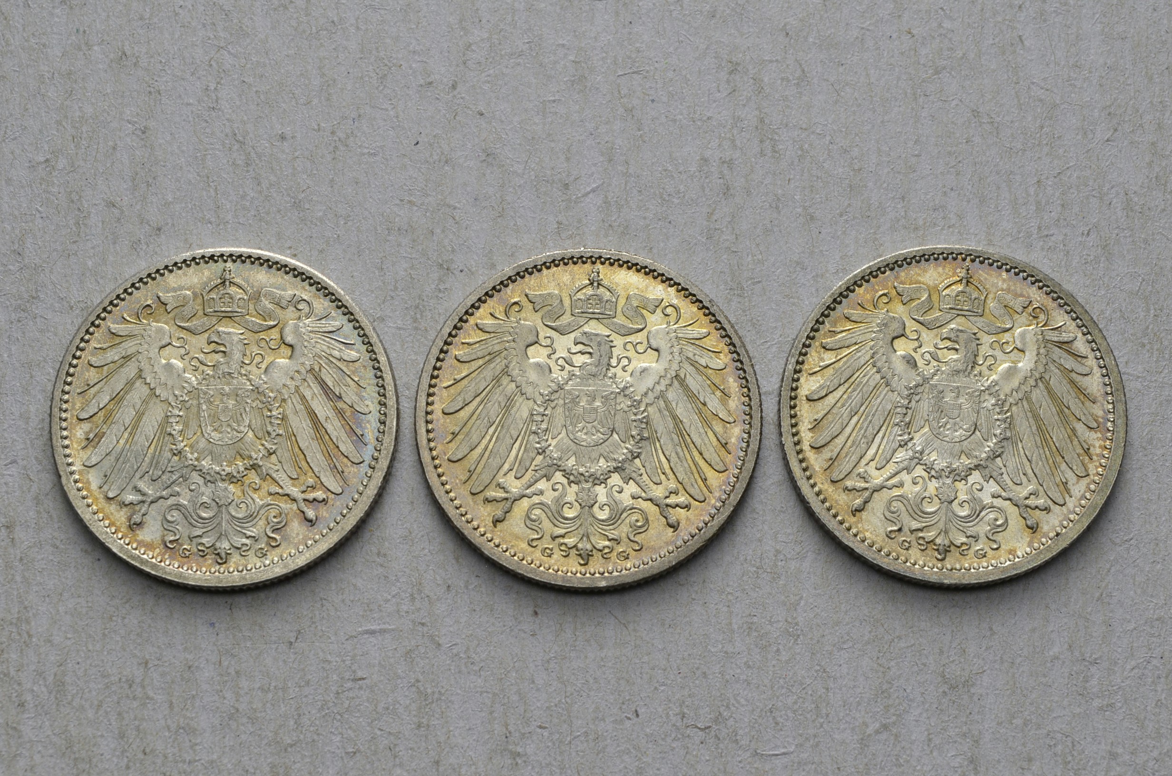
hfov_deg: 24.7
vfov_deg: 16.5
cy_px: 388
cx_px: 586
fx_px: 2680
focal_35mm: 82
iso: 400
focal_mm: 55
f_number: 14
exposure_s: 1/250
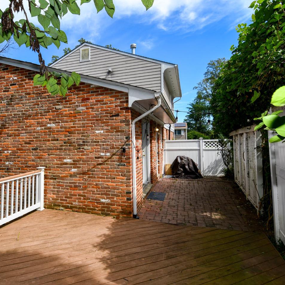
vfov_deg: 67.3
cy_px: 142
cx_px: 91
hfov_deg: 65.2
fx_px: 214
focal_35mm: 23
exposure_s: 1/250
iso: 100
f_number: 8
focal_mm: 12
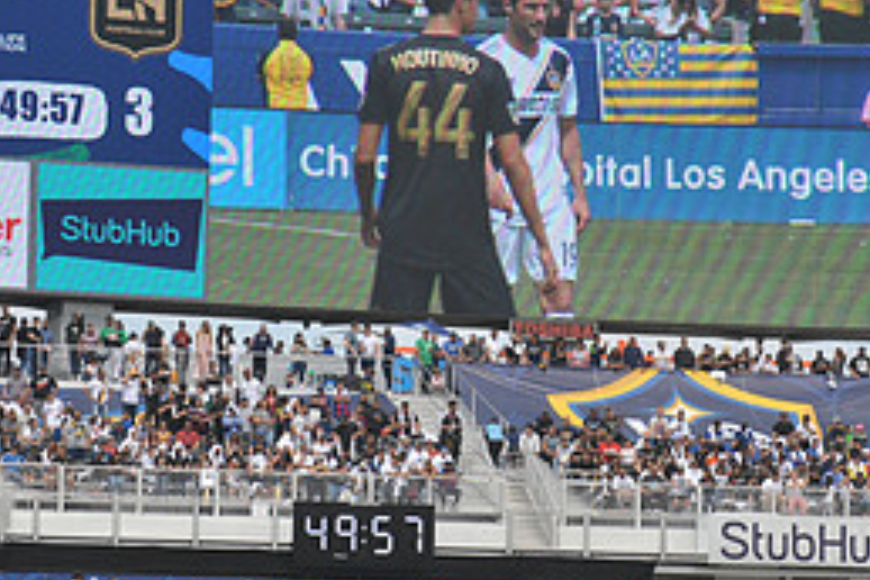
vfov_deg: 5.8
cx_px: 593
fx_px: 5703
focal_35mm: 236
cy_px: 142
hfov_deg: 8.7
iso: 320
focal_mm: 105
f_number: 11
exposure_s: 1/500
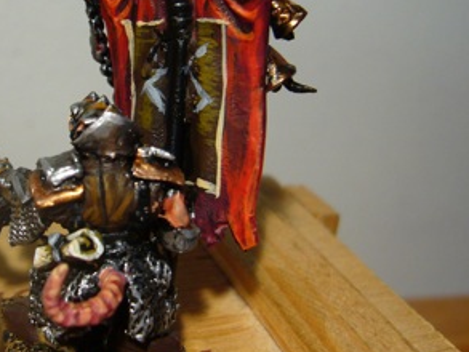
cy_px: 110
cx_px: 122
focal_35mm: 55
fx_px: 745
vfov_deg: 26.4
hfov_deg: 34.3
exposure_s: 1/15
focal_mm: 5.8
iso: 100
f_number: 2.8
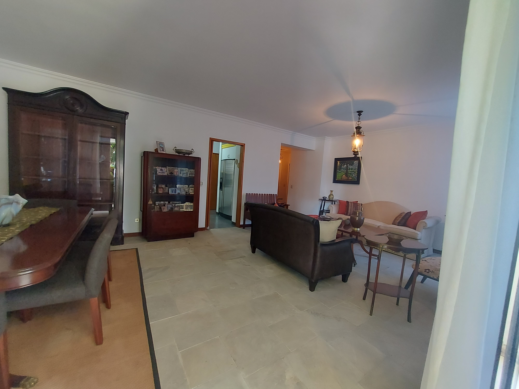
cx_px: 260
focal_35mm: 13
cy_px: 194
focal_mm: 1.74
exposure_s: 1/30
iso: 400
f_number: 2.2
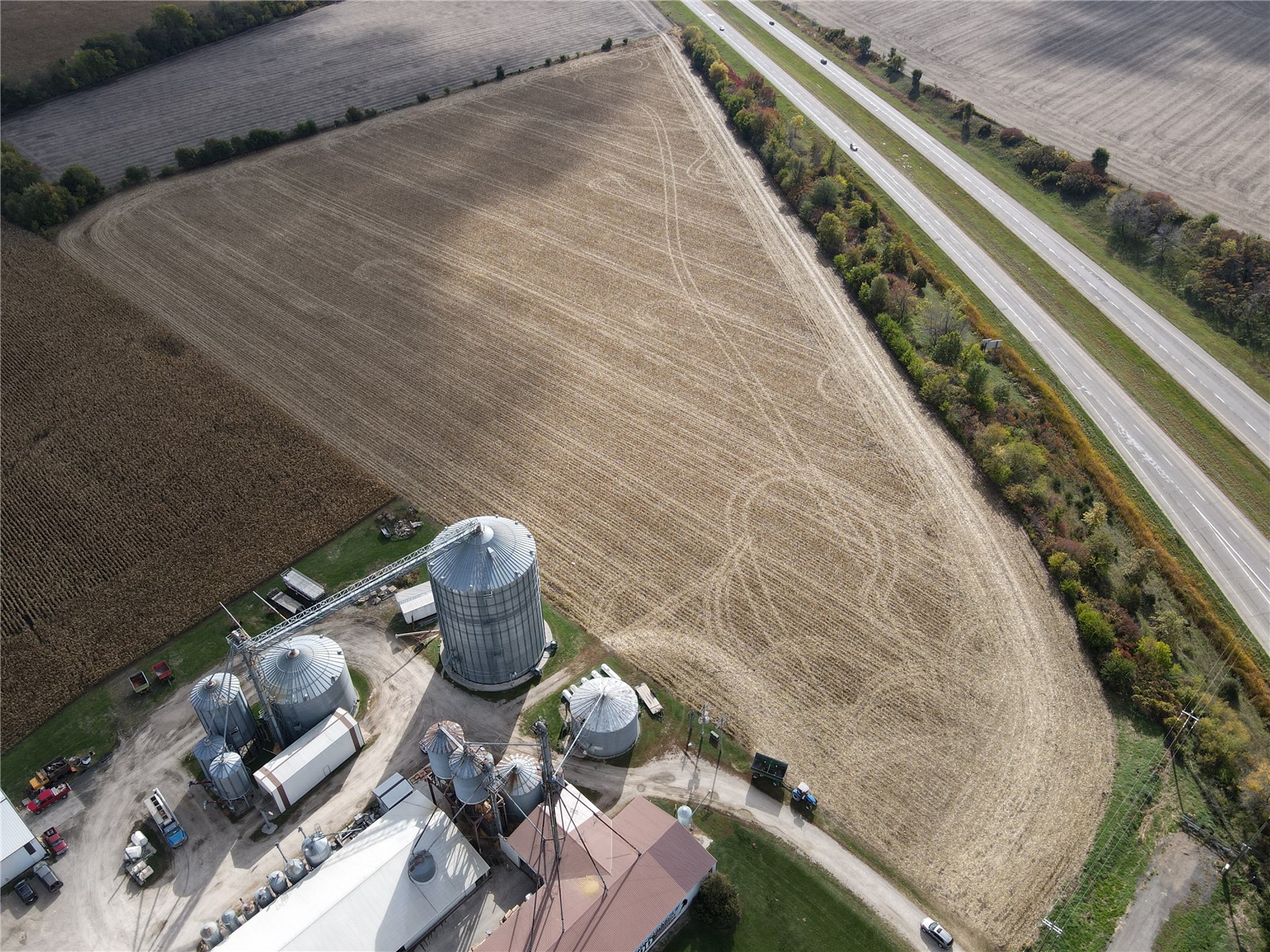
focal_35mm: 24
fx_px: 881
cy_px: 476
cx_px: 635
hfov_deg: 71.6
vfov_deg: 56.8
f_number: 2.8
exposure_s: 1/500
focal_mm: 4.5
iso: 100
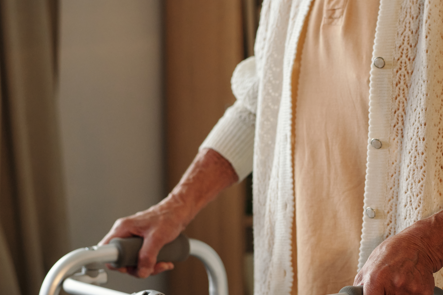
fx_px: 1415
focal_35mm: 115
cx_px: 369
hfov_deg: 17.6
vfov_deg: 11.9
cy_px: 231
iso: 1000
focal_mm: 58
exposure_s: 1/160
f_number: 3.5
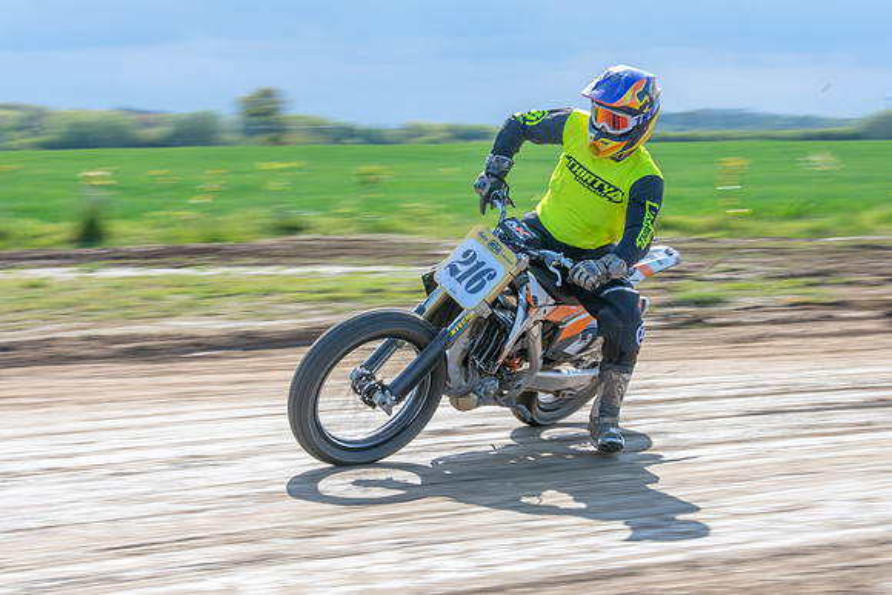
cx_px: 507
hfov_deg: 15.4
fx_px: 3296
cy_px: 338
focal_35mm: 133
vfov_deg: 10.3
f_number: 8
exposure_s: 1/160
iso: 200
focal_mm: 78
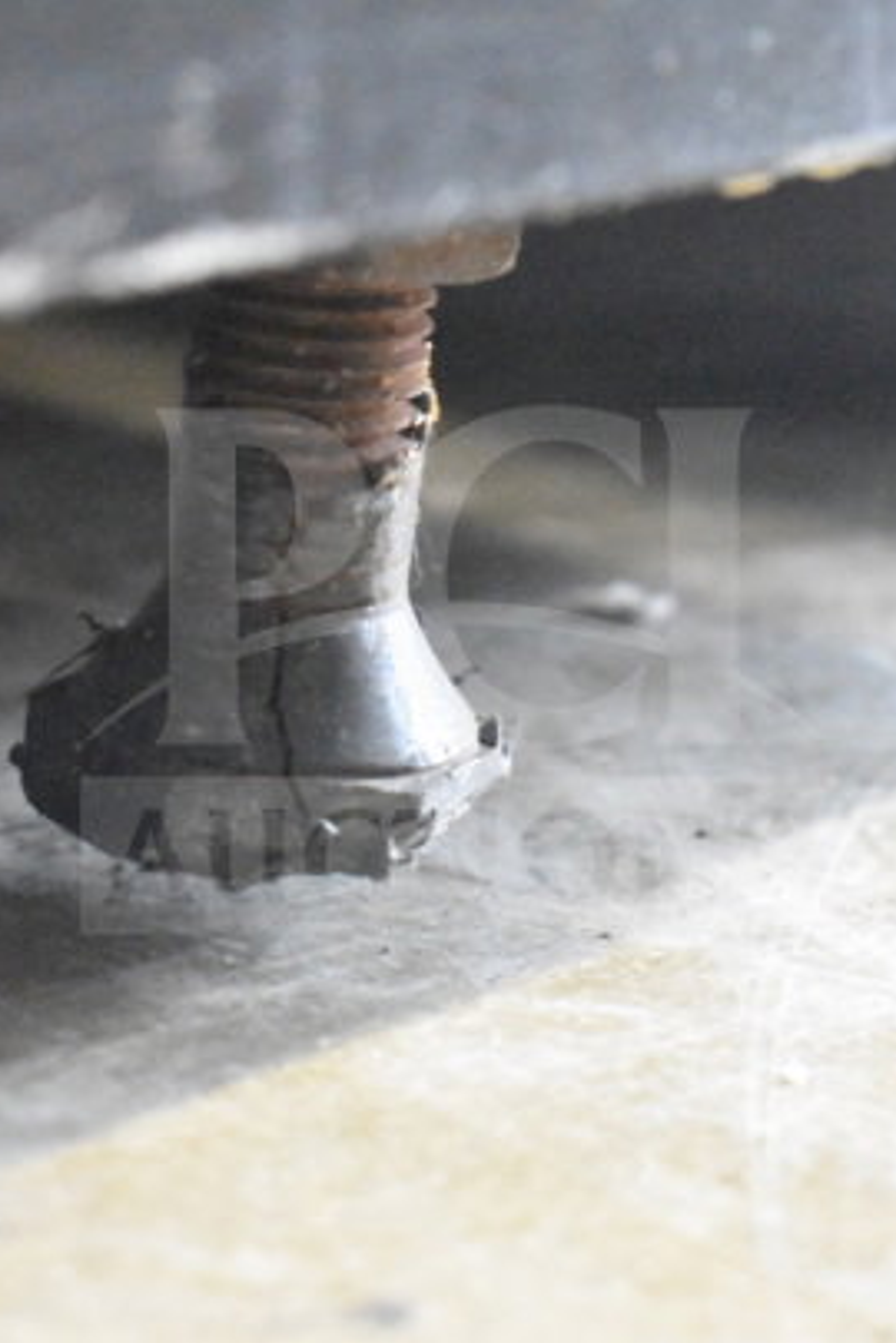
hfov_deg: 12.1
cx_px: 451
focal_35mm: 113
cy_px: 672
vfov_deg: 18.1
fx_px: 4218
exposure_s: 1/80
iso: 22800
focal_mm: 50
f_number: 5.6
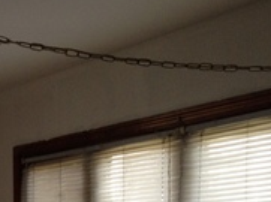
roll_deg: +1.0
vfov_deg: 11.4
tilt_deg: -4.2
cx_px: -150
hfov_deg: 14.7
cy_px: 307
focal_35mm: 124
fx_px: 969
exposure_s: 1/30
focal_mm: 4.28
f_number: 2.4
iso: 50
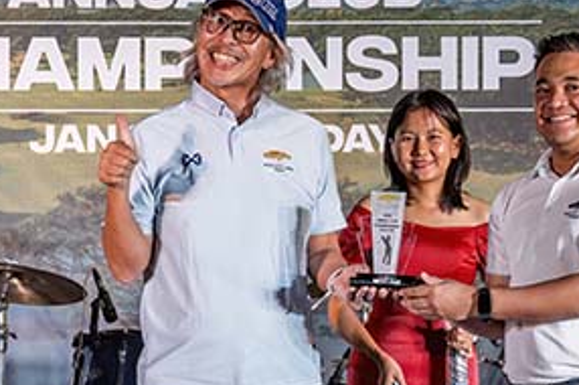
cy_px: 280
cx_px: 213
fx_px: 1944
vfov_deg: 11.3
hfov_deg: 16.9
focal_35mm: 121
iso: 1250
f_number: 5.6
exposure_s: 1/200
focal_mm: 36
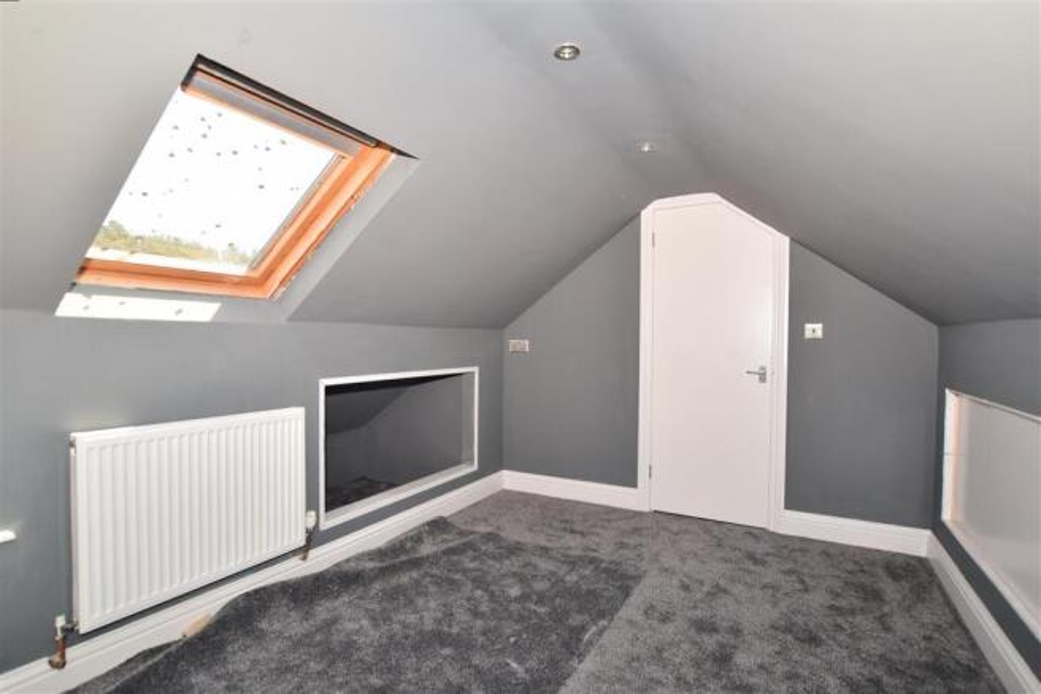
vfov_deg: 77.3
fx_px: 434
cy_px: 347
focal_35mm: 15
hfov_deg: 100.4
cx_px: 520
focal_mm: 10
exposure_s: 1/160
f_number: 6.3
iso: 200
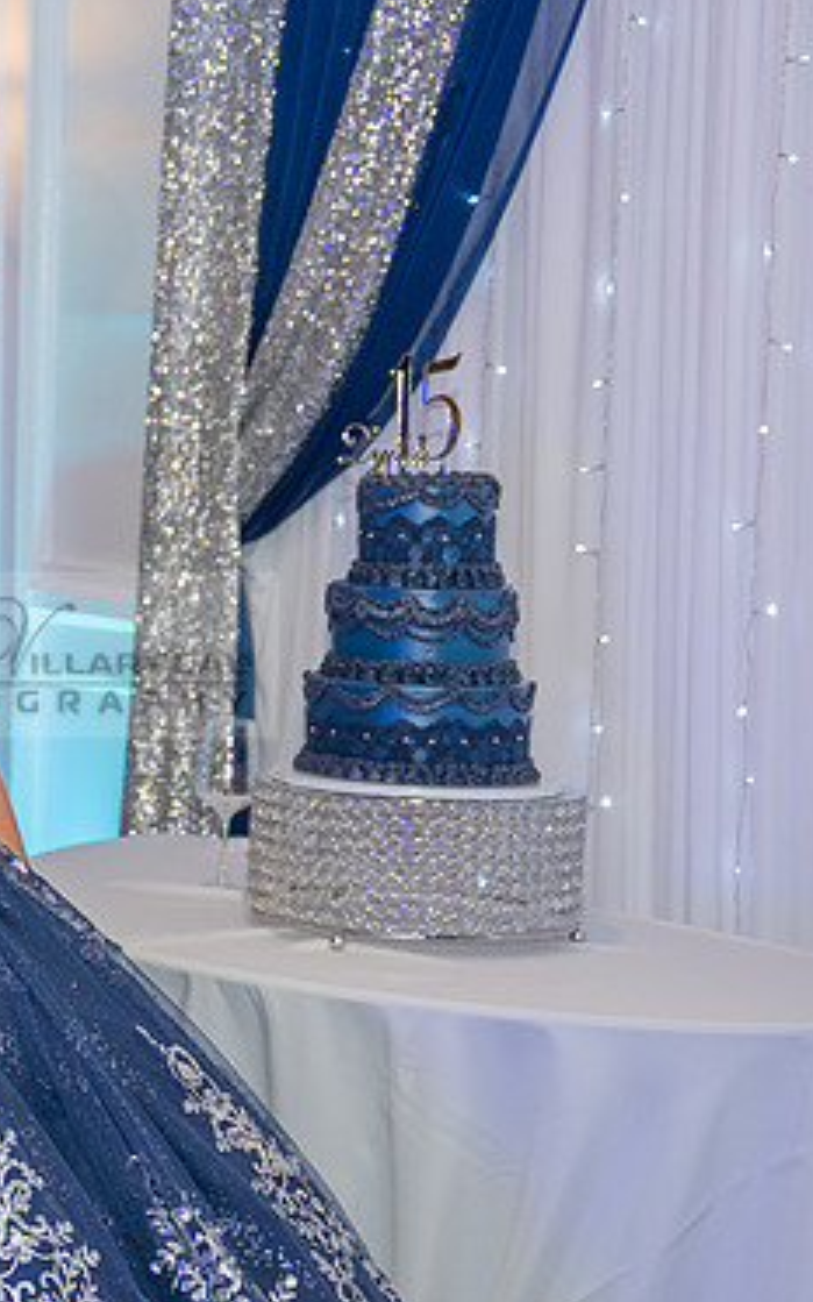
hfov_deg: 13.9
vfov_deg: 22.5
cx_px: -57
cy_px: 832
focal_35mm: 92
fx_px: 3263
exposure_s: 1/200
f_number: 2.8
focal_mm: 37
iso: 1000
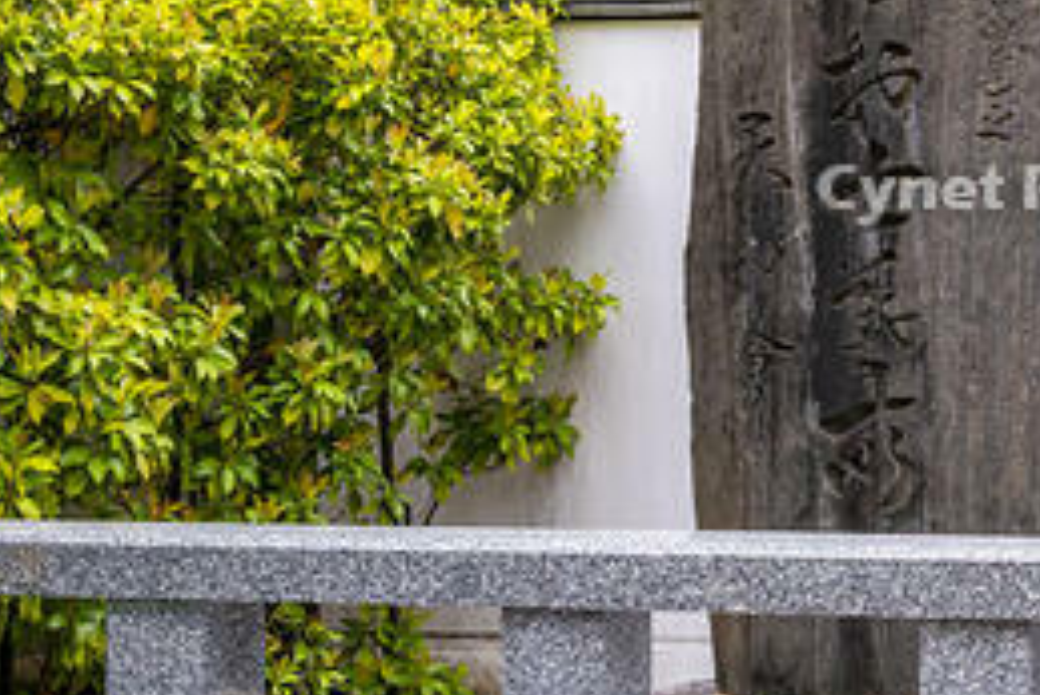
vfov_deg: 18.3
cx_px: 1040
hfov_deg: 25.9
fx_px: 2139
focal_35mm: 74
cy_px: 177
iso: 250
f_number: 7.1
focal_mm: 32
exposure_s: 1/160
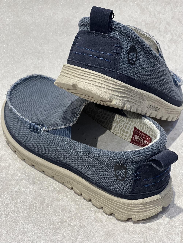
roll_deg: -0.1
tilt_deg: -34.3
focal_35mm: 77
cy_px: 122
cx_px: 92
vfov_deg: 25.3
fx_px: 543
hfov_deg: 19.1
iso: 125
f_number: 2.8
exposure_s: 1/100
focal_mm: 9
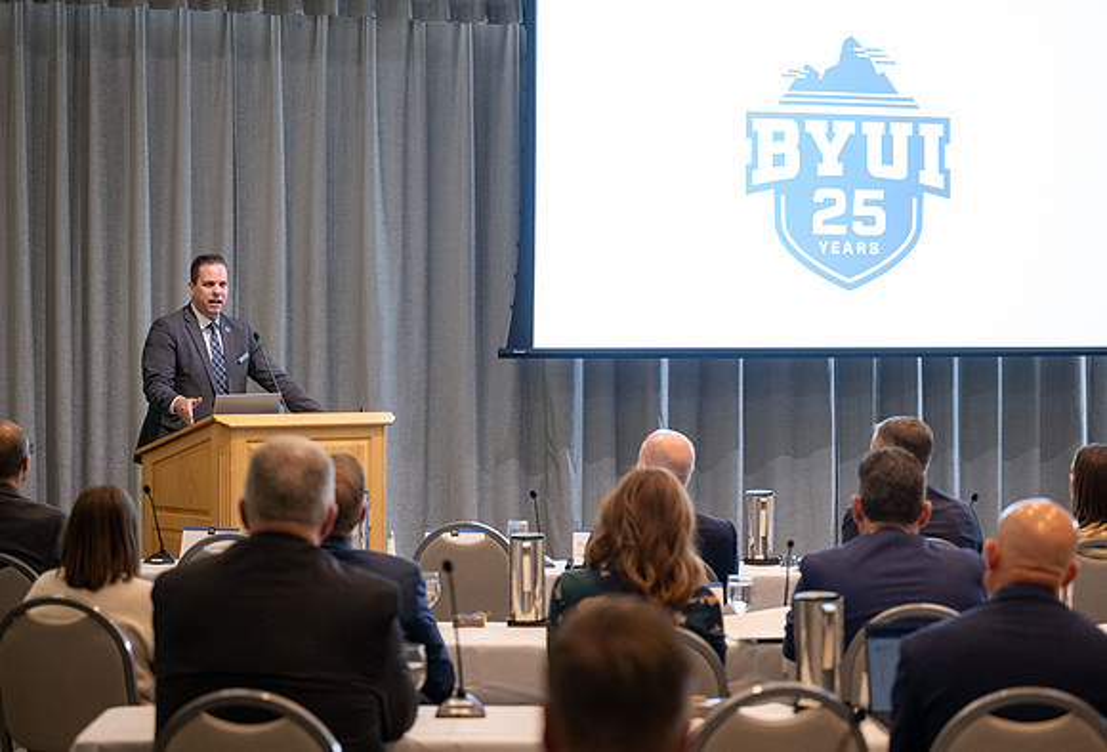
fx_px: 2430
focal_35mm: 79
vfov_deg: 17.6
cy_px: 359
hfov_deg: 25.7
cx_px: 589
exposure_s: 1/200
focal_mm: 70
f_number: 2.8
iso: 2000
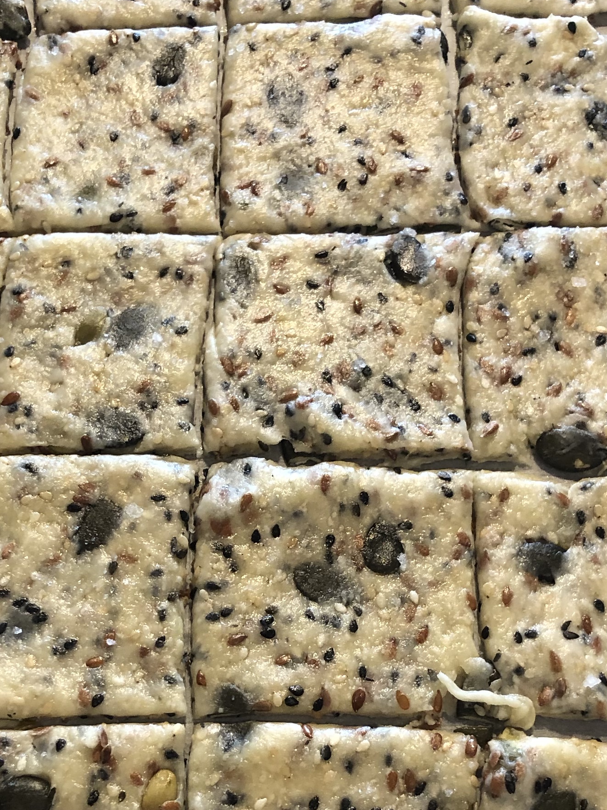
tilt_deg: -68.5
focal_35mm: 64
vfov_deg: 29.7
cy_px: 619
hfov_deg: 22.9
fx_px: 1496
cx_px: 217
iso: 32
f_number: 1.8
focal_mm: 3.99
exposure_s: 1/20
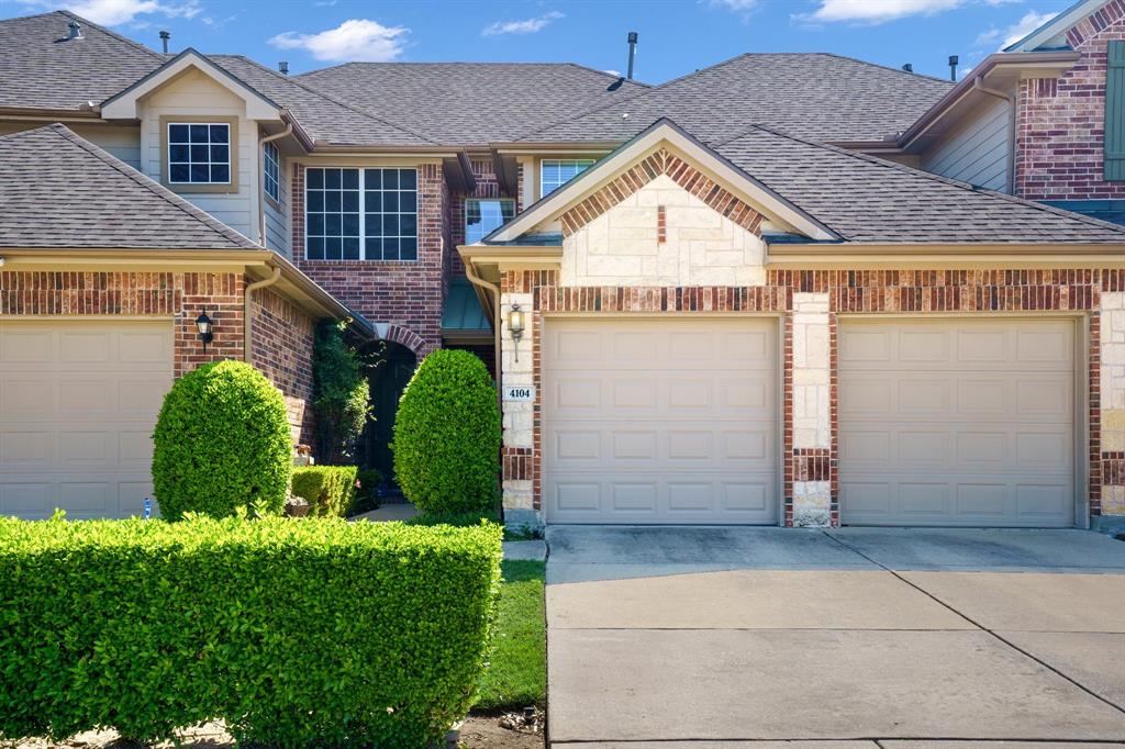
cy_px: 374
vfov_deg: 37.8
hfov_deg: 54.4
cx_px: 562
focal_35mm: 35
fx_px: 1093
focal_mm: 35
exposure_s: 1/80
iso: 200
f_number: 11
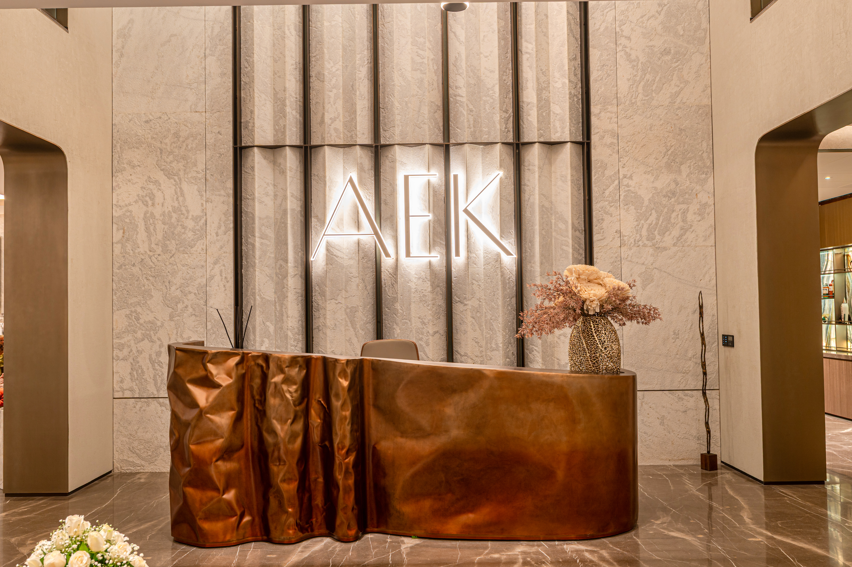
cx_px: 426
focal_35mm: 29
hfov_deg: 63.7
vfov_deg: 44.9
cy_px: 284
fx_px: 686
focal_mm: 29
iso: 100
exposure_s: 1/4
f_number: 8
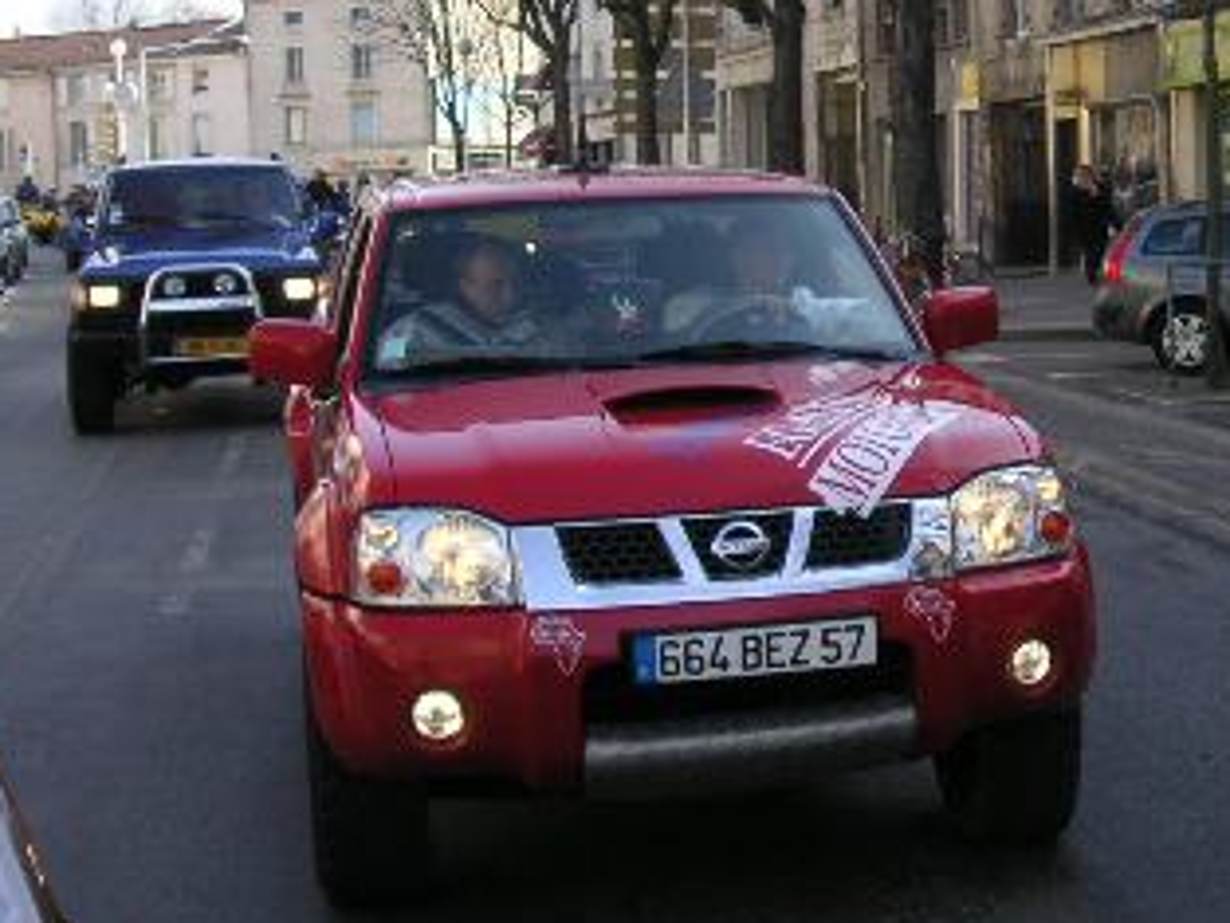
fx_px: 2524
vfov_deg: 20.6
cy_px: 283
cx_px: 1010
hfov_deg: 26.8
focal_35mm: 71
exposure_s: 1/350
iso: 50
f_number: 2.8
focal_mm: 6.1
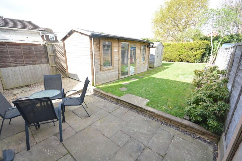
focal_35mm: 15
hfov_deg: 100.4
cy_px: 80
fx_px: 101
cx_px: 121
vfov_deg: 77.3
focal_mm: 10
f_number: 8
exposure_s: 1/160
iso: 400
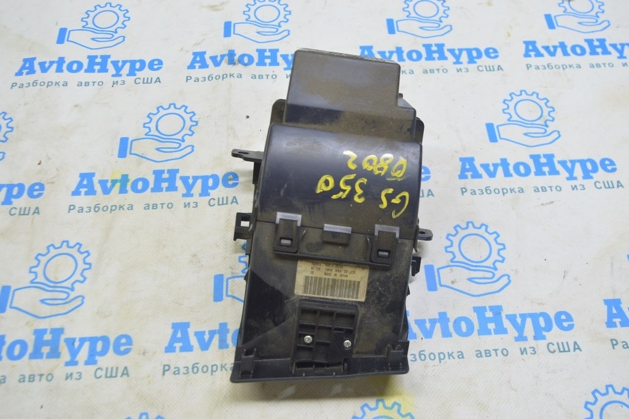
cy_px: 210
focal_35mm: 33
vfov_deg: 39.9
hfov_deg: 57.3
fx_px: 576
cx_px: 314
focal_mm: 22
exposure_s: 1/20
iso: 400
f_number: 5.6
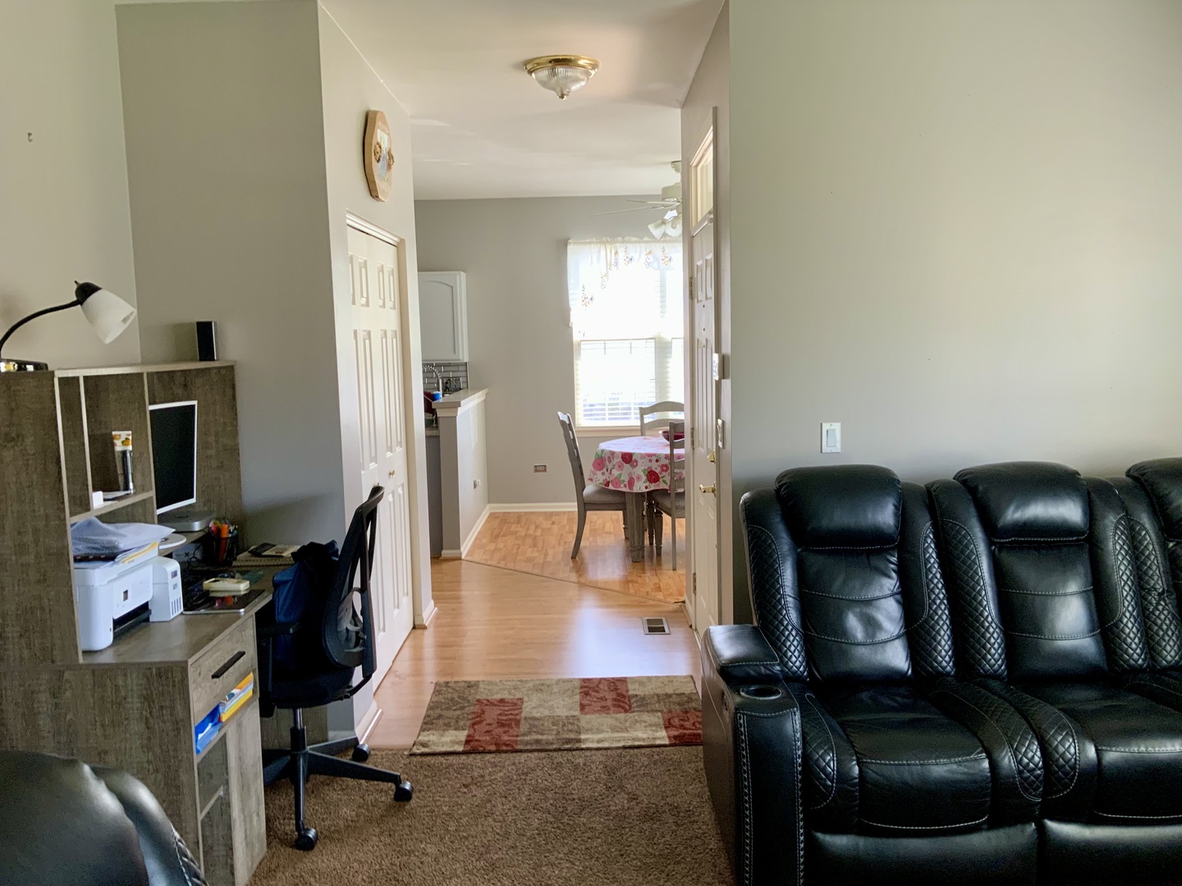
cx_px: 591
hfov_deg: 61.7
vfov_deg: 48.2
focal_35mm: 29
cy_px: 443
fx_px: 990
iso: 80
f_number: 1.8
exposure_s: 1/60
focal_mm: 3
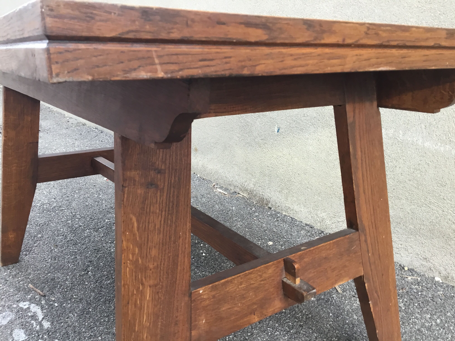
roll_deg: +1.0
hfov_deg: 58.4
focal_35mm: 31
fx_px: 407
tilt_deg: -17.7
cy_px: 170
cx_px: 228
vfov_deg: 45.4
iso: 32
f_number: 2.4
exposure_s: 1/33
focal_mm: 3.3
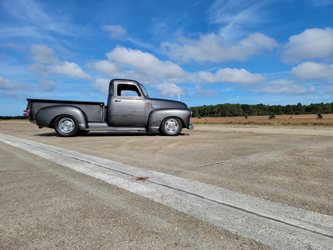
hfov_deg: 71.6
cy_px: 125
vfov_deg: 56.8
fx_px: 231
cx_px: 166
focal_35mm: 24
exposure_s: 1/1878
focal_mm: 6.7
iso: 16
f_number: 1.8
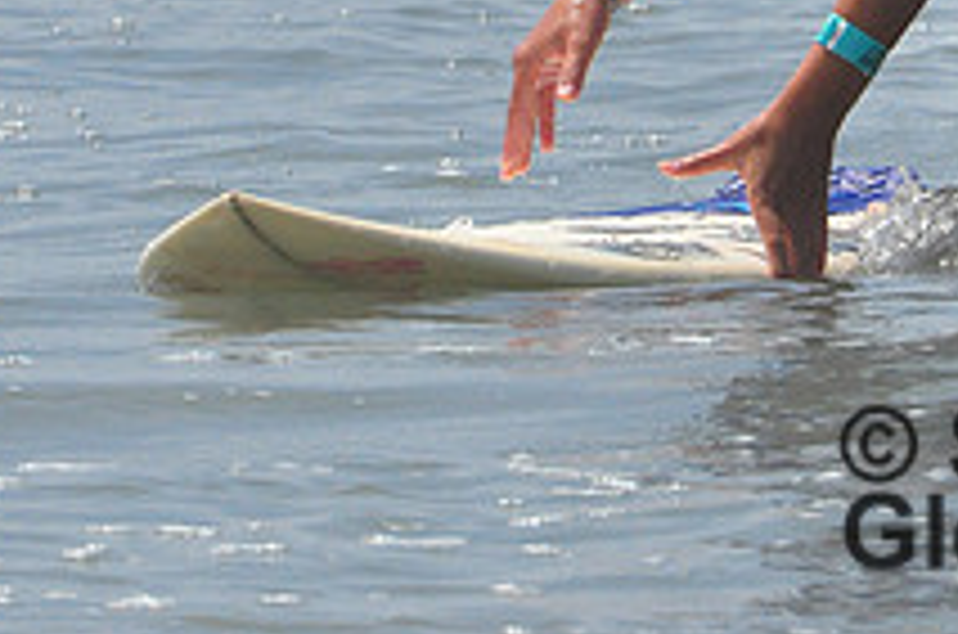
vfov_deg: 0.6
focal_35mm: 2248
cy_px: -169
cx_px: 769
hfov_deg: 0.9
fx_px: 59688
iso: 1250
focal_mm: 550
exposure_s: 1/2000
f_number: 13
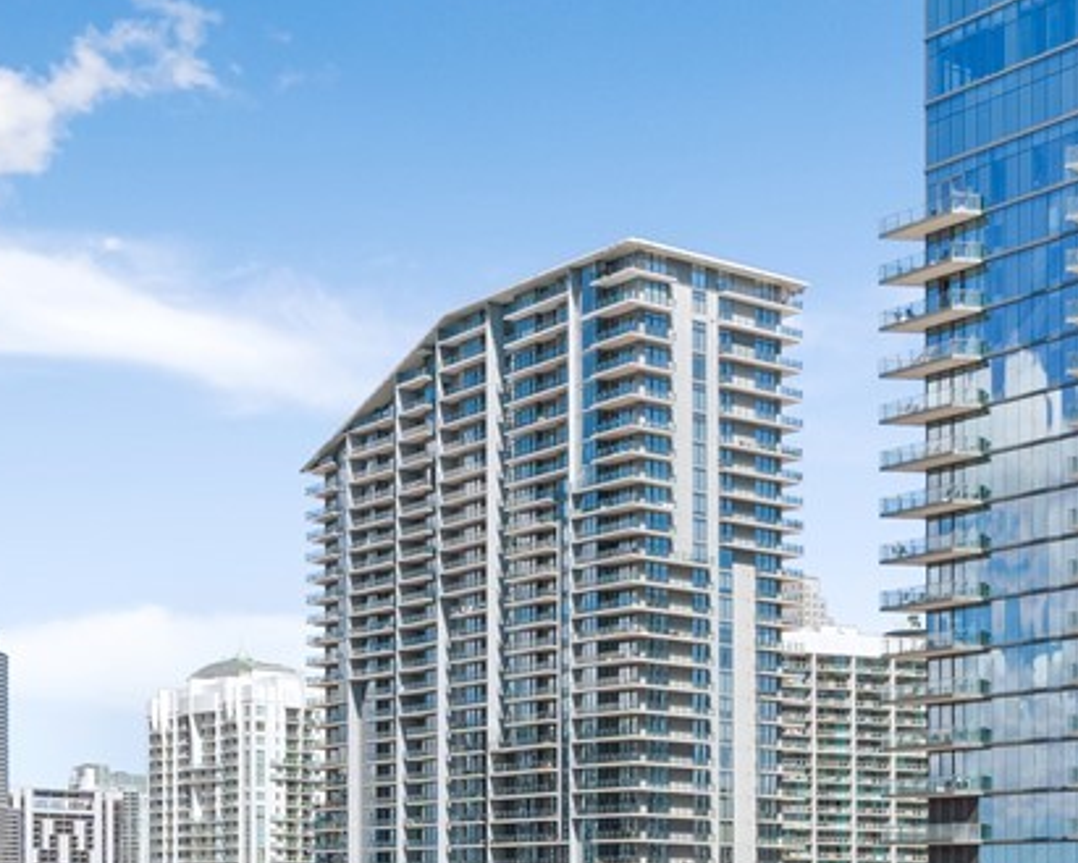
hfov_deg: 30.4
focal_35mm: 62
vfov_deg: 23.1
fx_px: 1979
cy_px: 952
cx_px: 425
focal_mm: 16
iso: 125
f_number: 10
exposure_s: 1/800
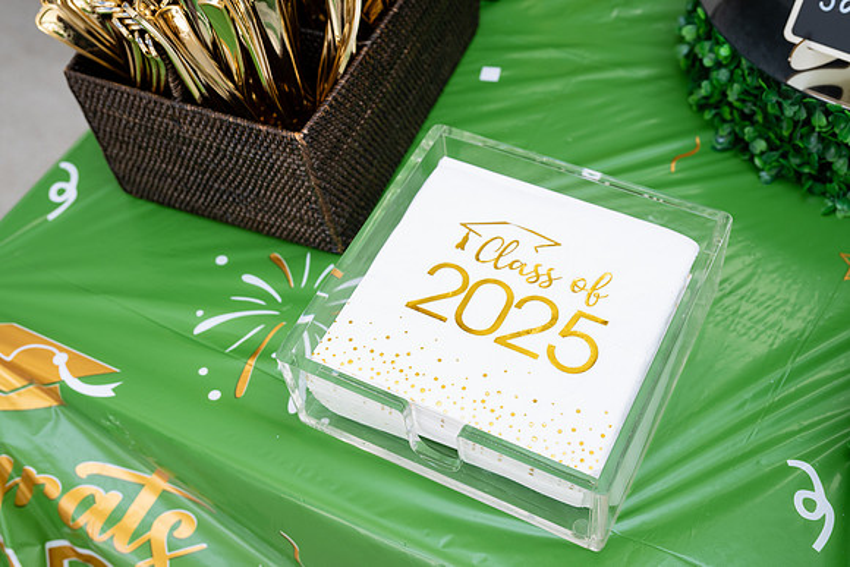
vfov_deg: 31.2
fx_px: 1015
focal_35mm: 43
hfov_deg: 45.4
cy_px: 284
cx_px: 425
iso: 250
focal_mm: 43
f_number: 5.6
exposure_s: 1/80
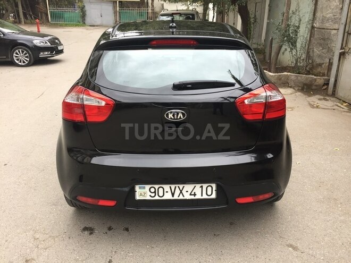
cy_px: 132
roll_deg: -2.1
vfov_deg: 48.2
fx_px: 294
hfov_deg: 61.7
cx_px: 176
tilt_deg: -20.2
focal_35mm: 29
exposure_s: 1/100
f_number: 2.2
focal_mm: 4.15
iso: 50
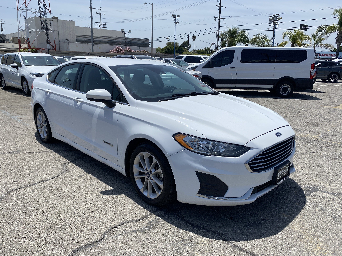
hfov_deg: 67.3
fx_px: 257
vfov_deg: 53.1
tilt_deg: -14.8
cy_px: 128
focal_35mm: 26
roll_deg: -1.9
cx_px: 171
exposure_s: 1/5025
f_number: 1.8
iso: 32
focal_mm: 4.25
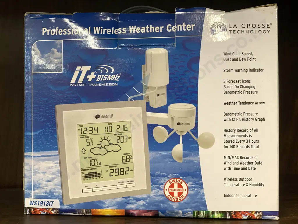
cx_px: 149
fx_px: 448
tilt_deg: +0.2
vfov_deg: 28.0
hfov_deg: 36.8
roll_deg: -0.4
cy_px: 112
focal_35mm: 52
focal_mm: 6
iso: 100
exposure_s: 1/50
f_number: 2.4
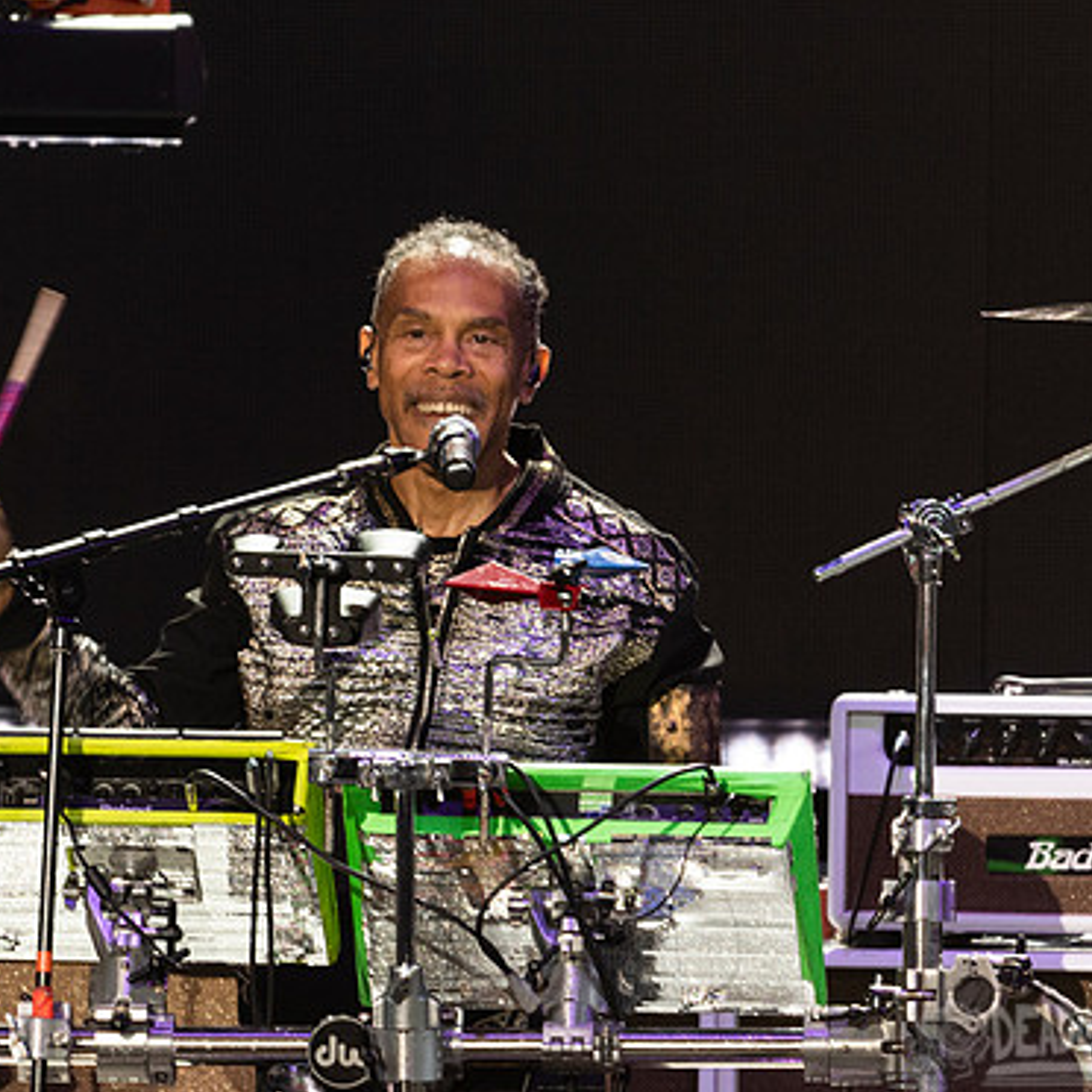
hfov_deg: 1.4
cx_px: 357
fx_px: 45113
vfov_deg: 1.4
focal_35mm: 1264
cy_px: 205
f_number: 6.3
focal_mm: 600
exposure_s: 1/320
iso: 1000
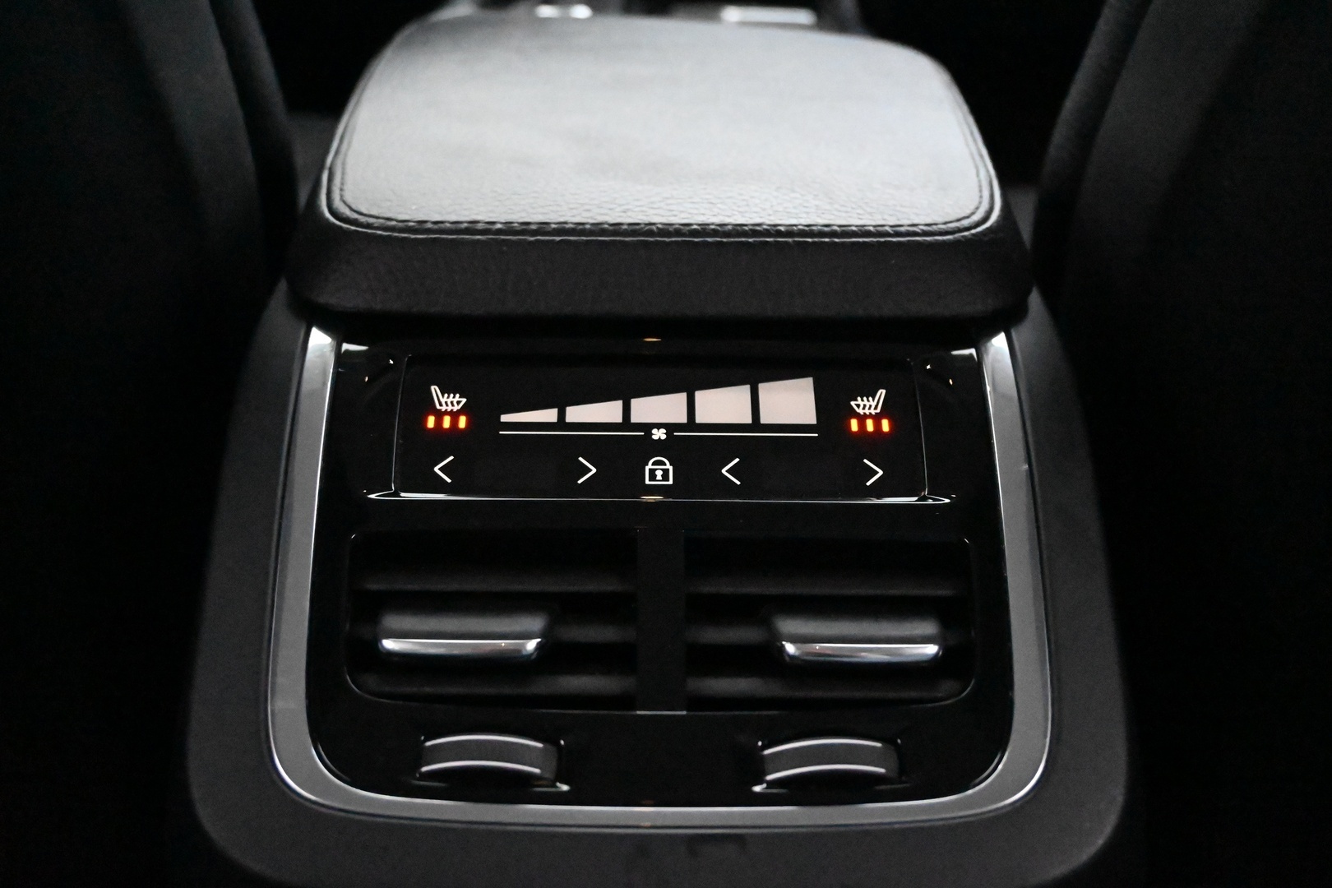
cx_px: 666
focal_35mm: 44
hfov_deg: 45.0
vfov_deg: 30.8
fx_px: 1609
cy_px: 444
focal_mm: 29
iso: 25600
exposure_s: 1/50
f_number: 4.8
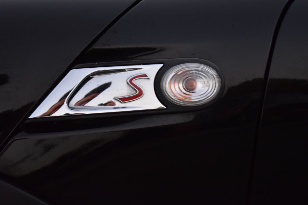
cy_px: 102
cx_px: 154
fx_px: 616
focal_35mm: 72
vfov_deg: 18.9
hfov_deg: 28.1
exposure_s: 1/13
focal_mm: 48
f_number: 5.3
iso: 1600
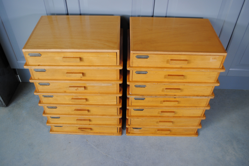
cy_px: 83
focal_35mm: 33
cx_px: 124
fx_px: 229
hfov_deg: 57.2
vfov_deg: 40.1
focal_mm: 22
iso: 200
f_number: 4.5
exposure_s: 1/80
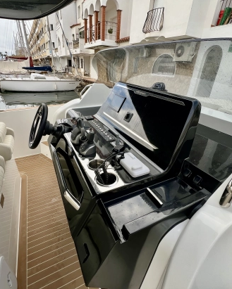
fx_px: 146
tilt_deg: -27.3
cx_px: 116
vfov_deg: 89.6
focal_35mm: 17
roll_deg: -4.0
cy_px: 144
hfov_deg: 77.0
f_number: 1.8
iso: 32
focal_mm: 1.57
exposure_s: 1/188
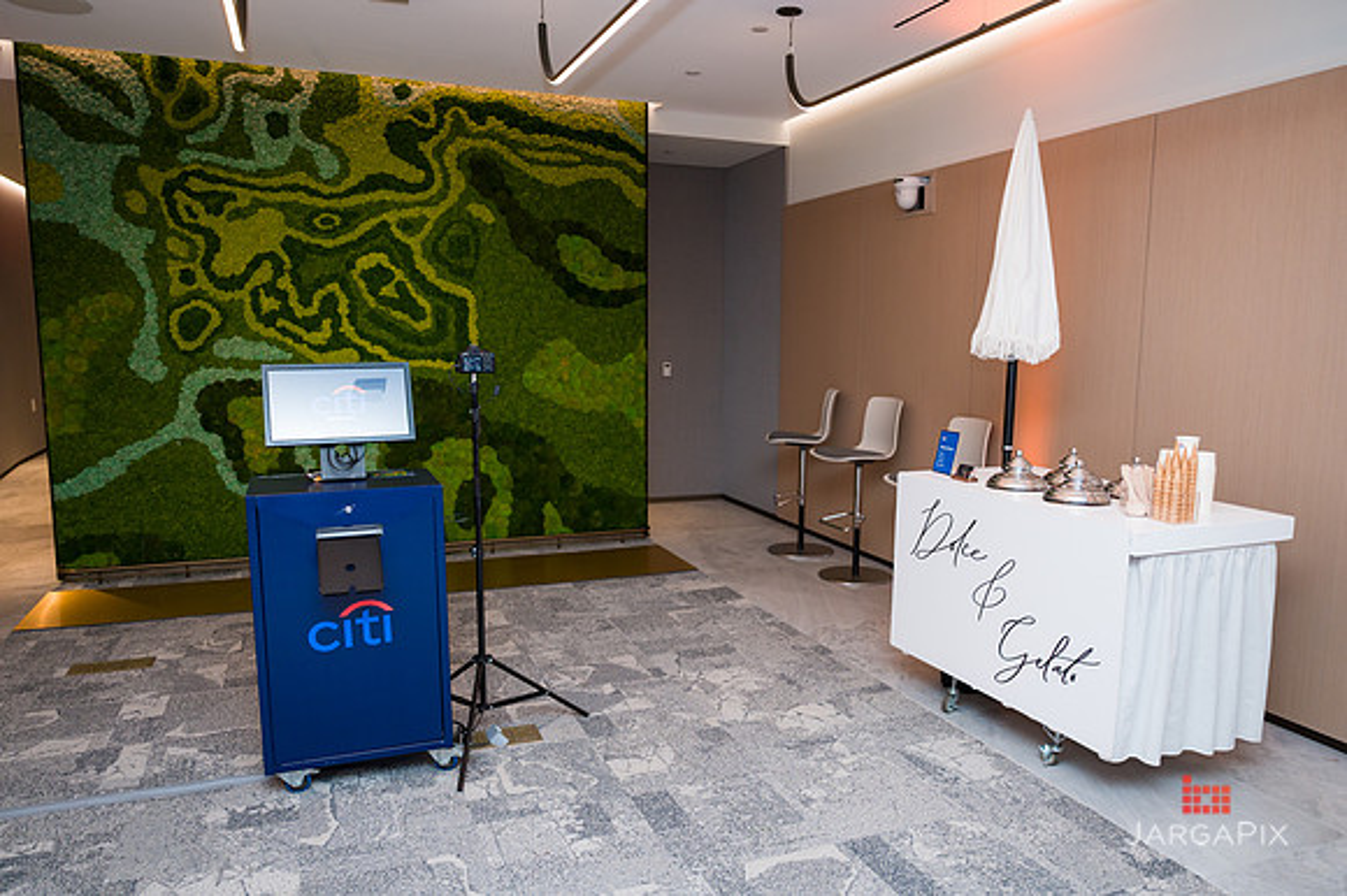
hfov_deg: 68.9
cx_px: 683
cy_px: 456
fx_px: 982
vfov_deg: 49.1
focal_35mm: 26
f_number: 3.2
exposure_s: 1/160
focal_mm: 25.5
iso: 800
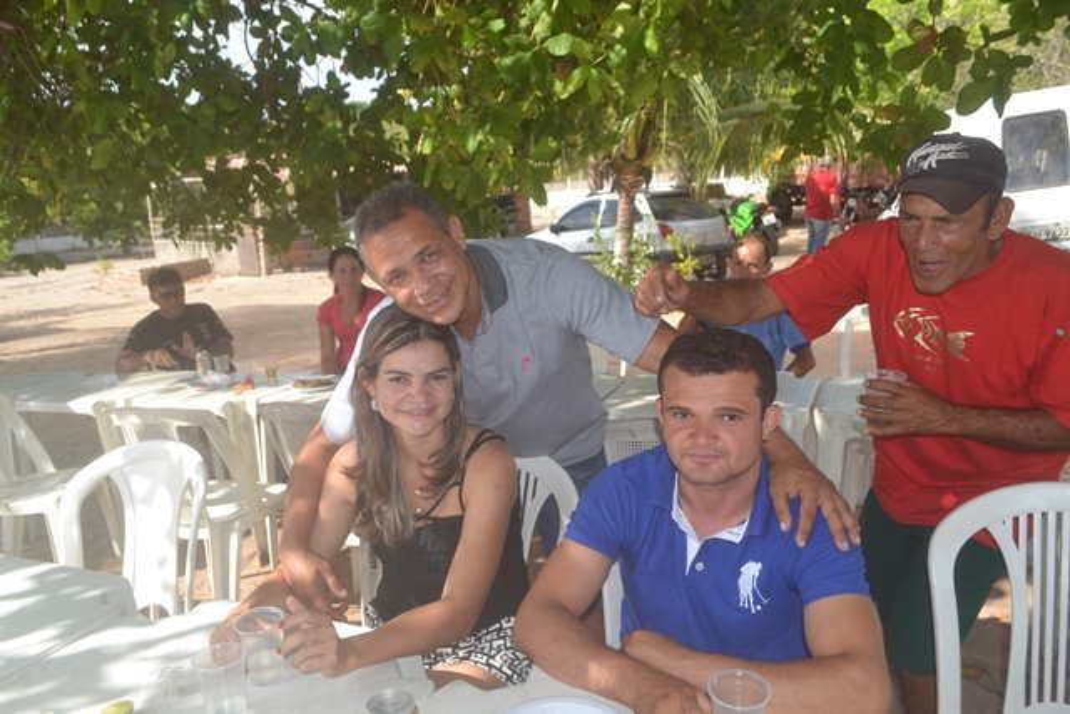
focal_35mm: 30
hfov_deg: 61.9
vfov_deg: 43.6
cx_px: 535
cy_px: 357
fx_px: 892
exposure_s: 1/200
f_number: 6.3
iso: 100
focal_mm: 20
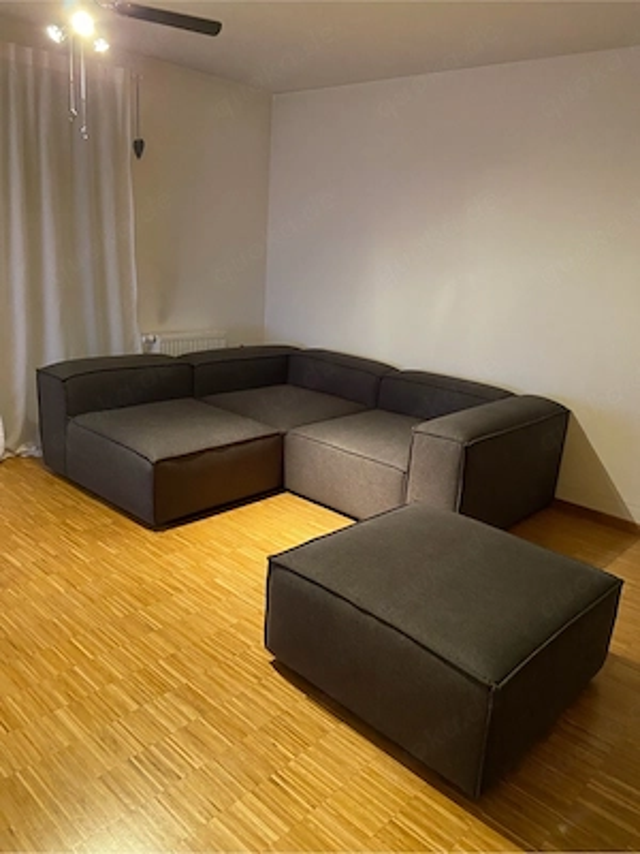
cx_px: 320
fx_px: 641
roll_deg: -4.1
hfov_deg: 53.1
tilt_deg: -16.9
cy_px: 427
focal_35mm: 26
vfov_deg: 67.3
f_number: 1.8
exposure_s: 1/33
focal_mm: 4.25
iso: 500
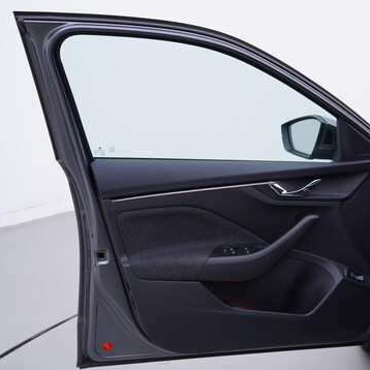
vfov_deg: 36.1
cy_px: 182
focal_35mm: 47
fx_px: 568
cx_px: 192
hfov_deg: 36.1
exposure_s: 1/60
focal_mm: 24
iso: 125
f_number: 3.5
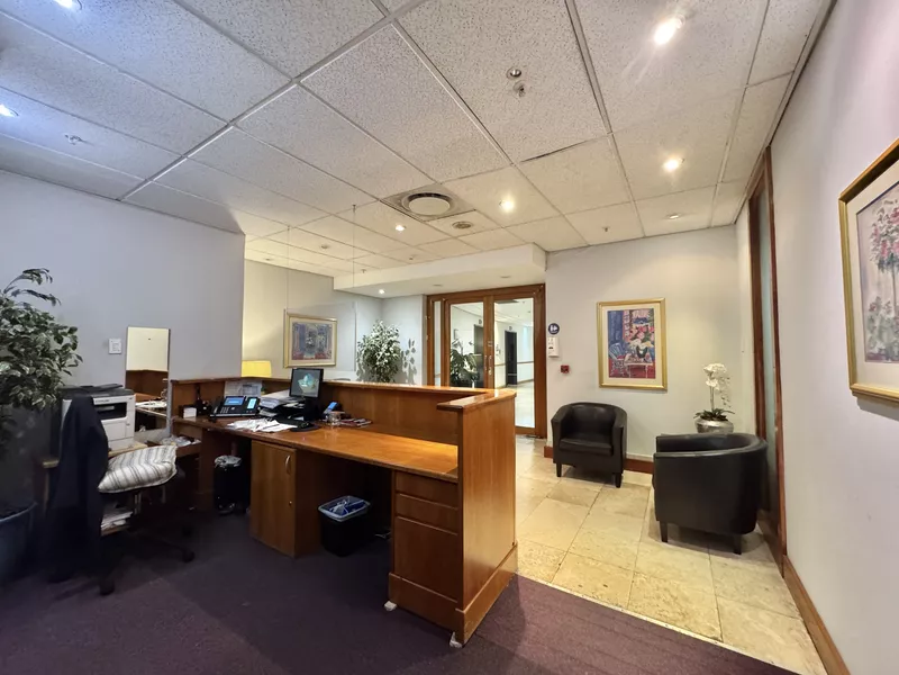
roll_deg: +0.3
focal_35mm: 14
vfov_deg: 85.7
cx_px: 450
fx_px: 364
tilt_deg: +2.4
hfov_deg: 102.1
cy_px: 338
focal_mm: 2.22
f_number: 2.2
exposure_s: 1/50
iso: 640
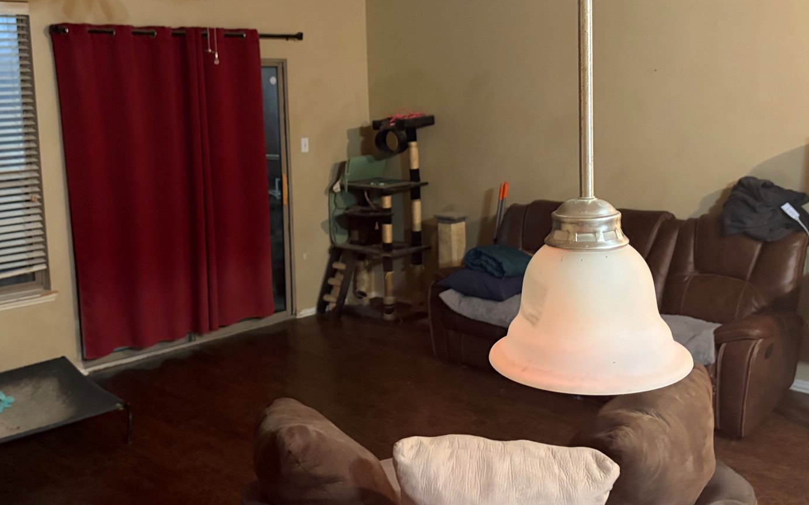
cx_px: 356
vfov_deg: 31.1
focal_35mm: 41
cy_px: 186
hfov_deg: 48.1
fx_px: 904
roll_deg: +1.5
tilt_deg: -6.2
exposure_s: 1/30
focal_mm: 5.96
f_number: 1.6
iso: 640
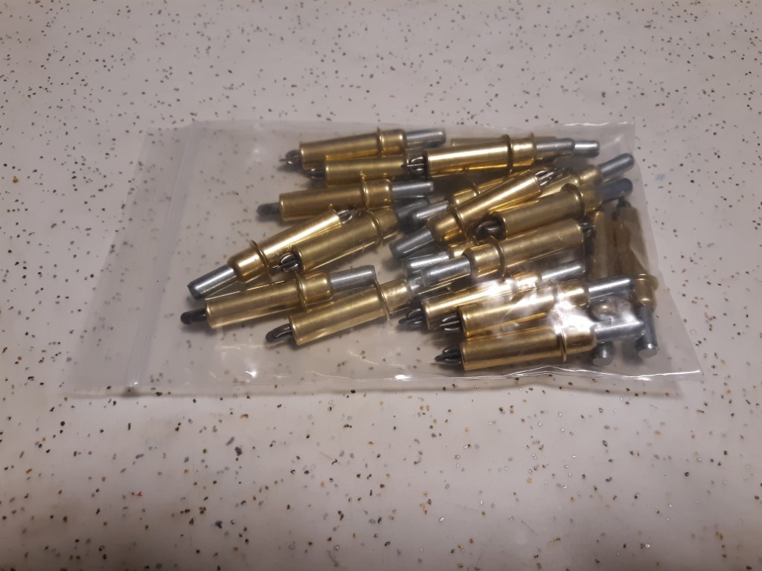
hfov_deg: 63.4
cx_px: 381
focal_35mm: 28
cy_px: 286
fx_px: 616
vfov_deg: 49.7
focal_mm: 3.7
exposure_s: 1/40
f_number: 1.7
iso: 125
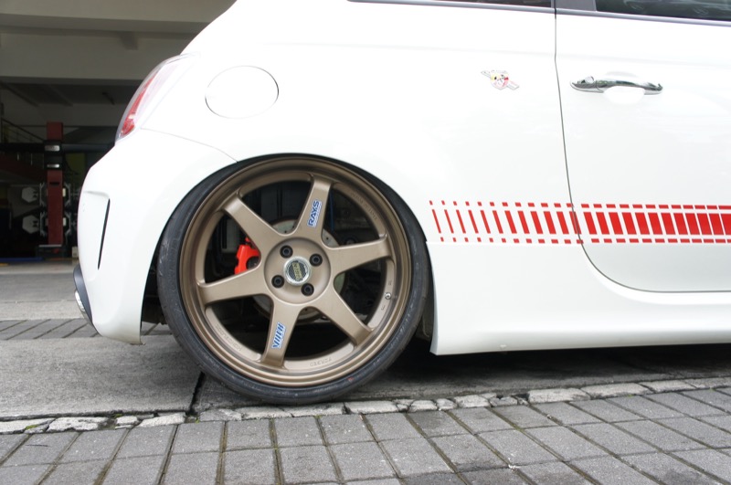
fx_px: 669
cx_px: 366
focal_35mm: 33
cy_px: 242
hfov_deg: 57.3
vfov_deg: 39.9
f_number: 5.6
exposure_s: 1/80
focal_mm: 22
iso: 200
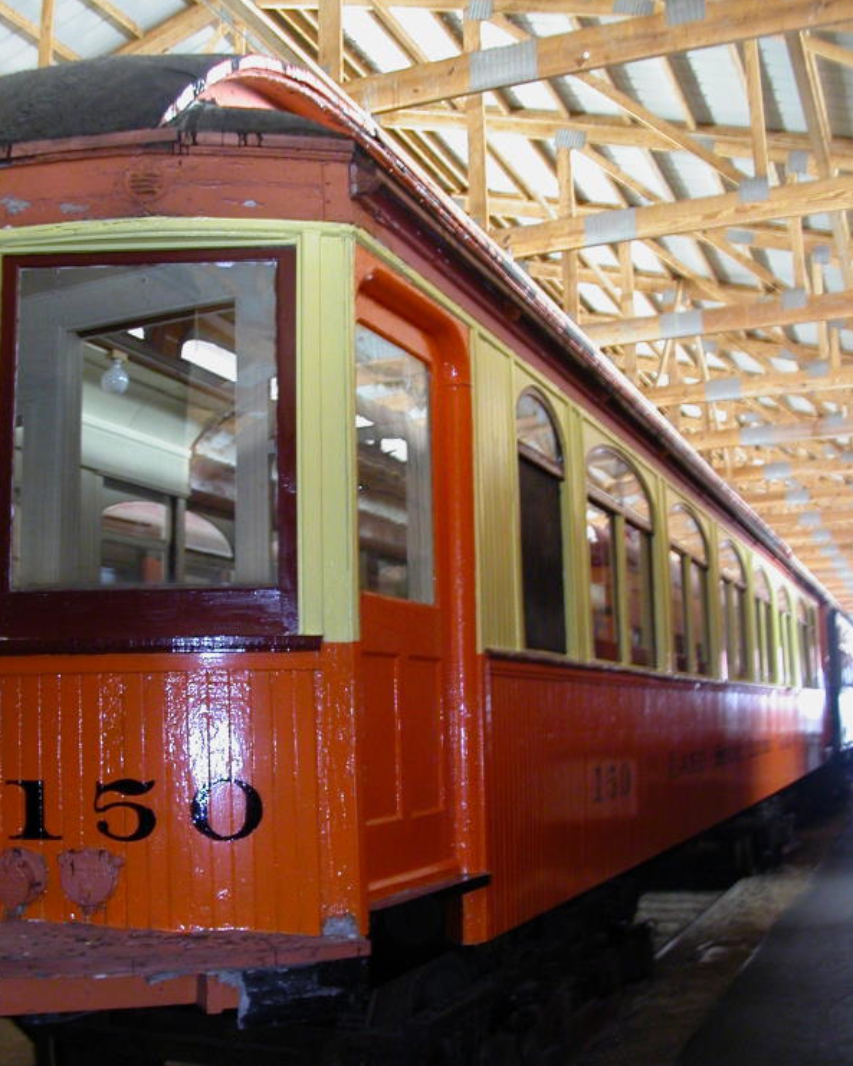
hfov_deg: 38.2
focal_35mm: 39
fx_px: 1230
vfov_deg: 46.8
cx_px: 423
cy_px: 568
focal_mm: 5.6
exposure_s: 1/2.2
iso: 200
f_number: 2.7
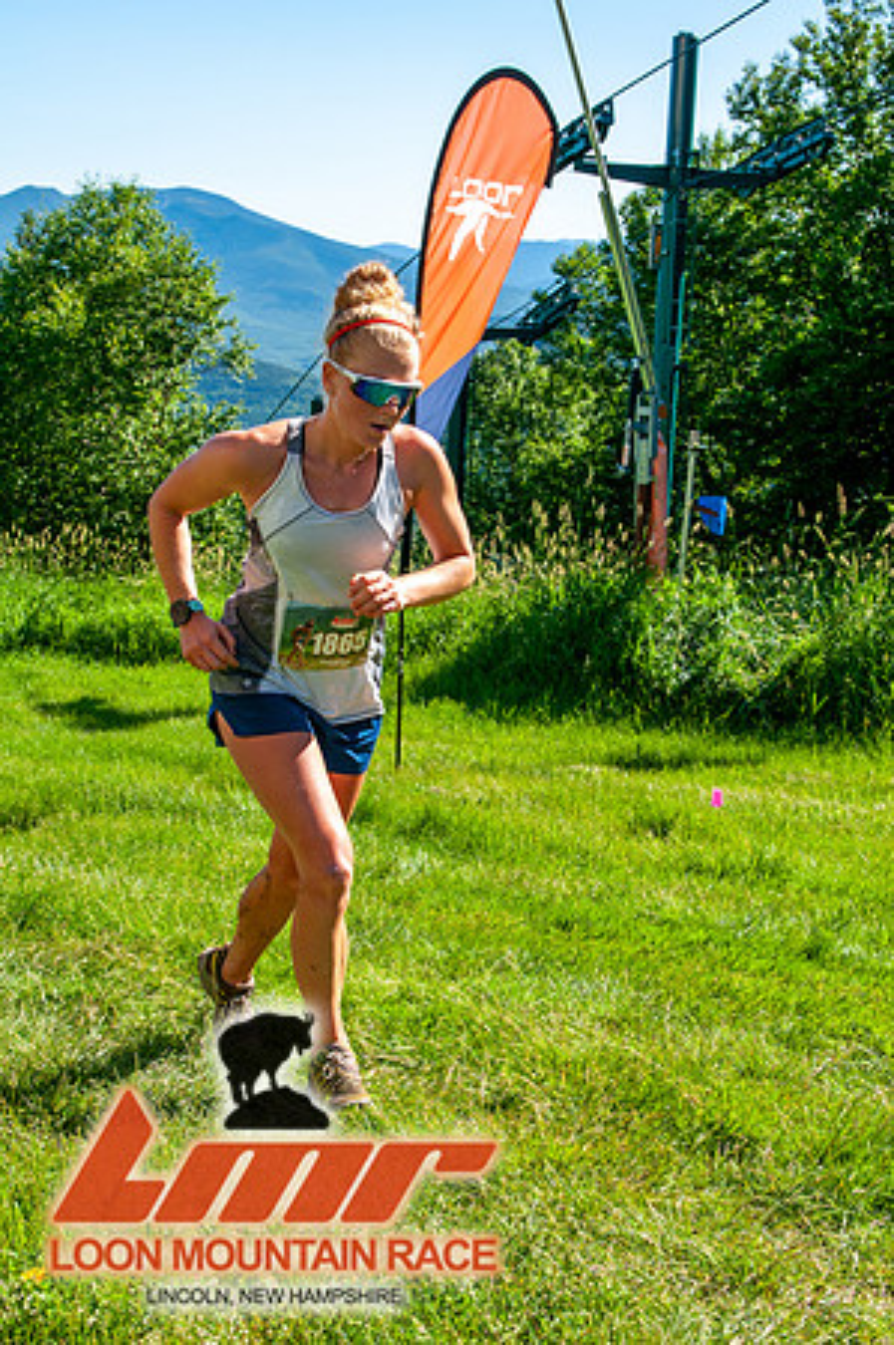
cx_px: 447
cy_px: 672
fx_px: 1904
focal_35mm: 51
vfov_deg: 38.9
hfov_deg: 26.4
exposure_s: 1/400
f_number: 8
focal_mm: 34
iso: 200
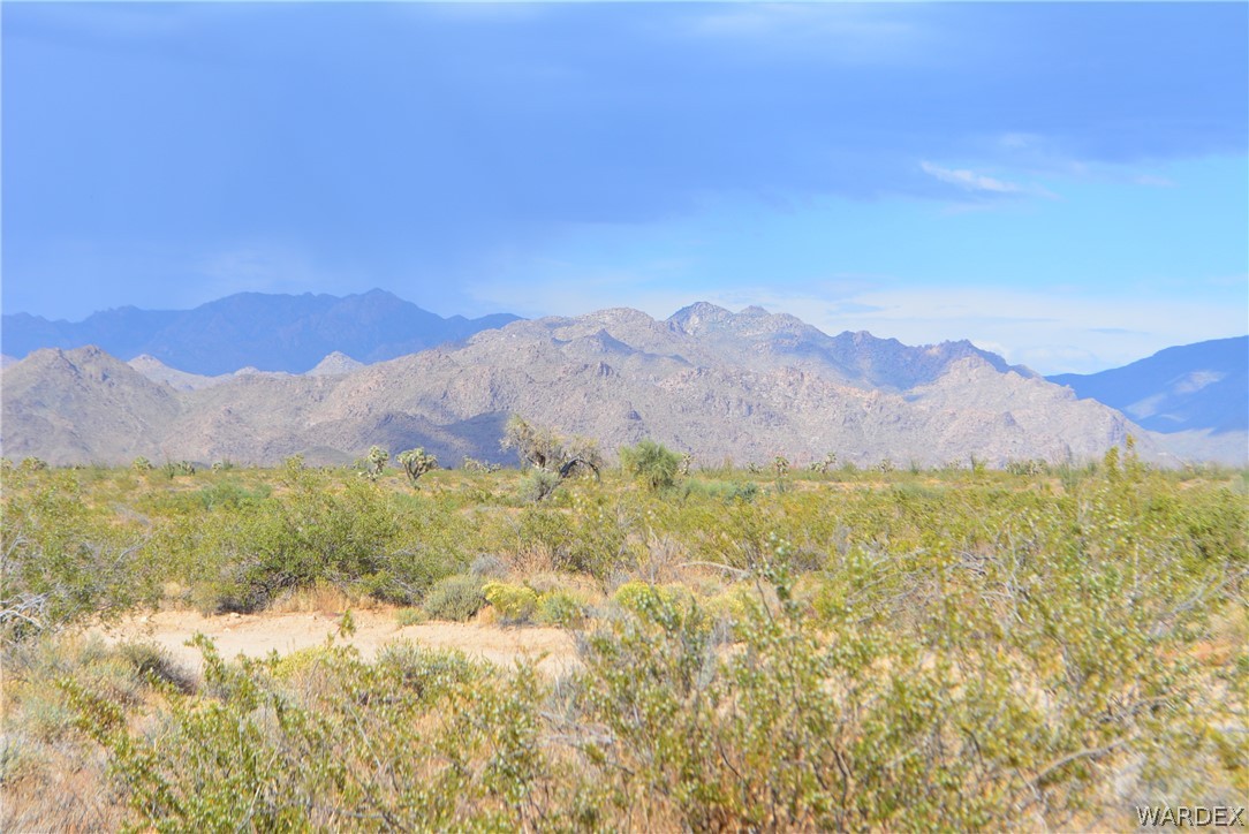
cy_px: 417
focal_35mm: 82
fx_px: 2864
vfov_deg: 16.6
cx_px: 624
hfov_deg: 24.6
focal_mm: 55
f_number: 10
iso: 200
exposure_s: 1/320
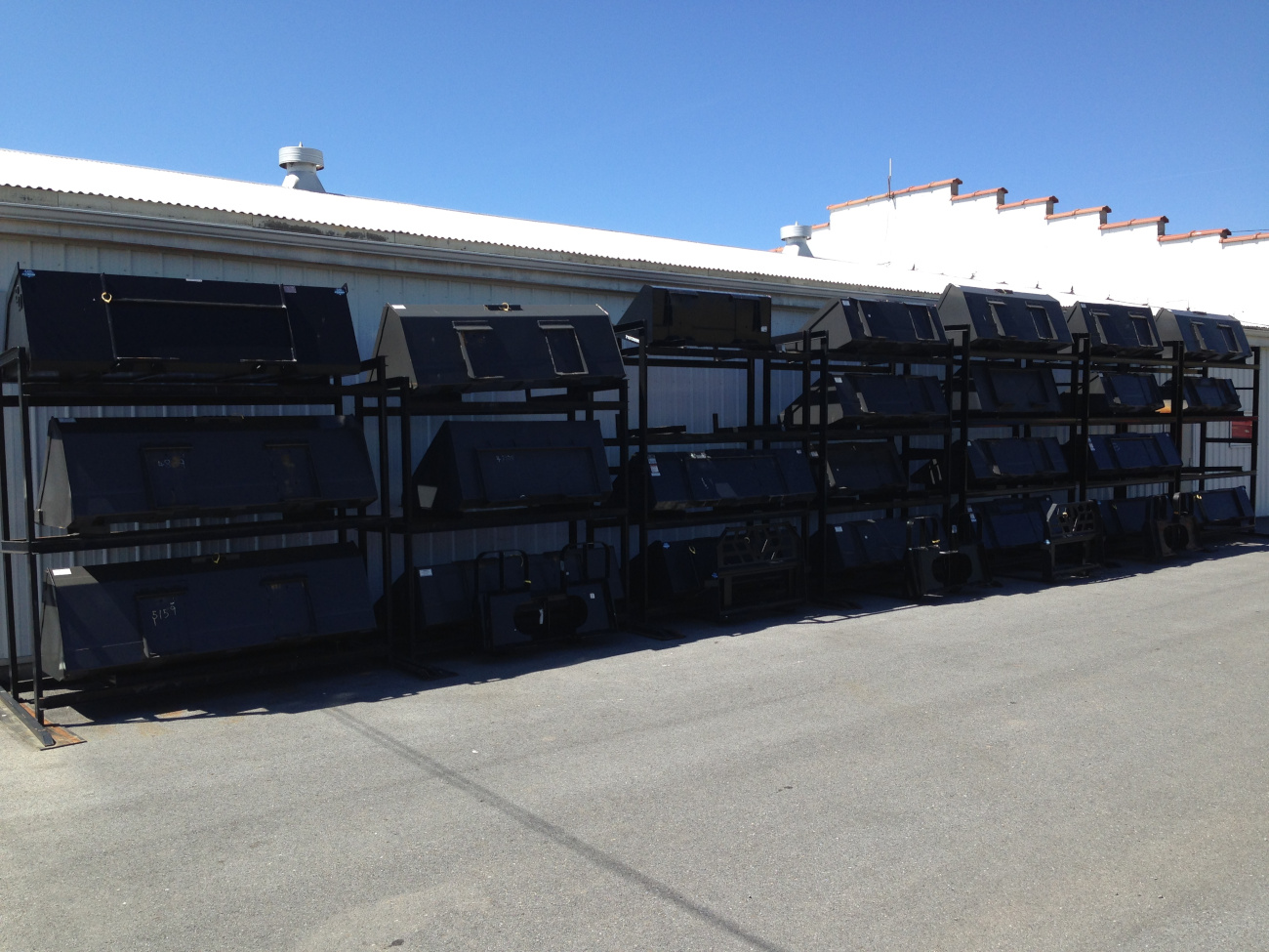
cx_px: 634
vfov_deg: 42.9
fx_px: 1210
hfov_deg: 55.4
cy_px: 476
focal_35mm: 33
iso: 50
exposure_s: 1/1043
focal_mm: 4.12
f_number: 2.4
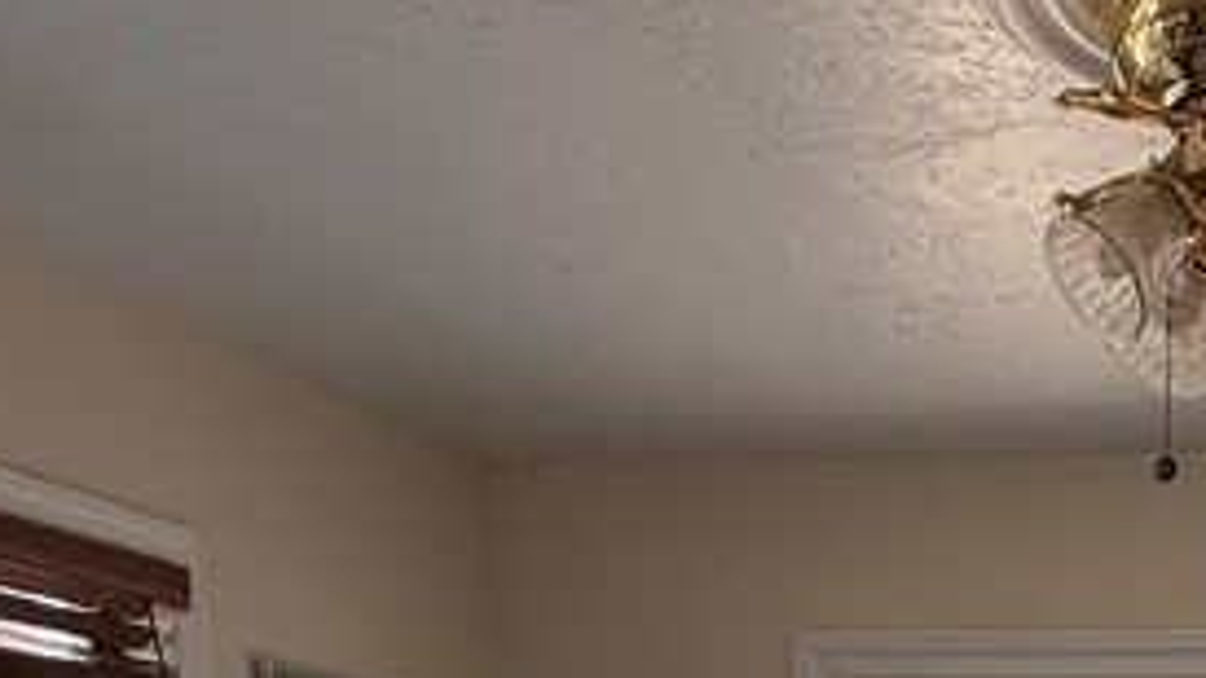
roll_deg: -1.4
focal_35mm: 57
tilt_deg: -12.0
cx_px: 1171
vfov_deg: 16.2
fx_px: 1822
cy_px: 1365
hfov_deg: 33.8
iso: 40
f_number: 2.2
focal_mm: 2.22
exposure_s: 1/130
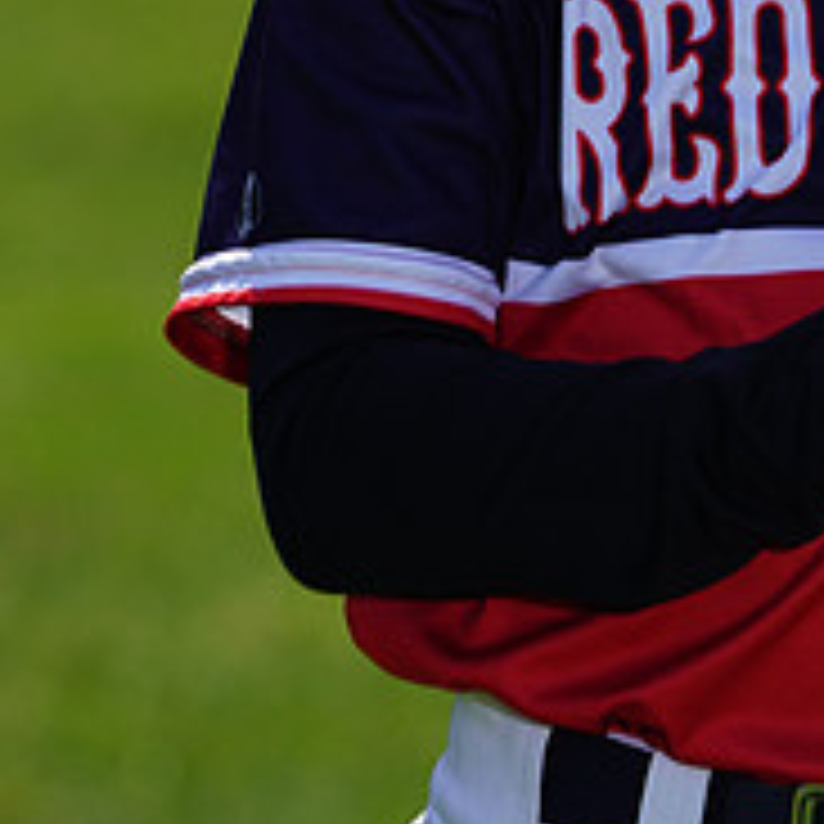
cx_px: 745
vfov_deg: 2.5
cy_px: -365
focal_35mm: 705
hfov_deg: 2.5
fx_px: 18986
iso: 100
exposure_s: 1/250
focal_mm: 262
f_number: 8
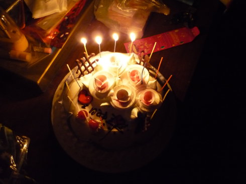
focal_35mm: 33
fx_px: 234
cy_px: 92
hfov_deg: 55.4
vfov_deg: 42.9
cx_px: 123
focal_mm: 5.5
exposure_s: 1/20
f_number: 2.8
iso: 800
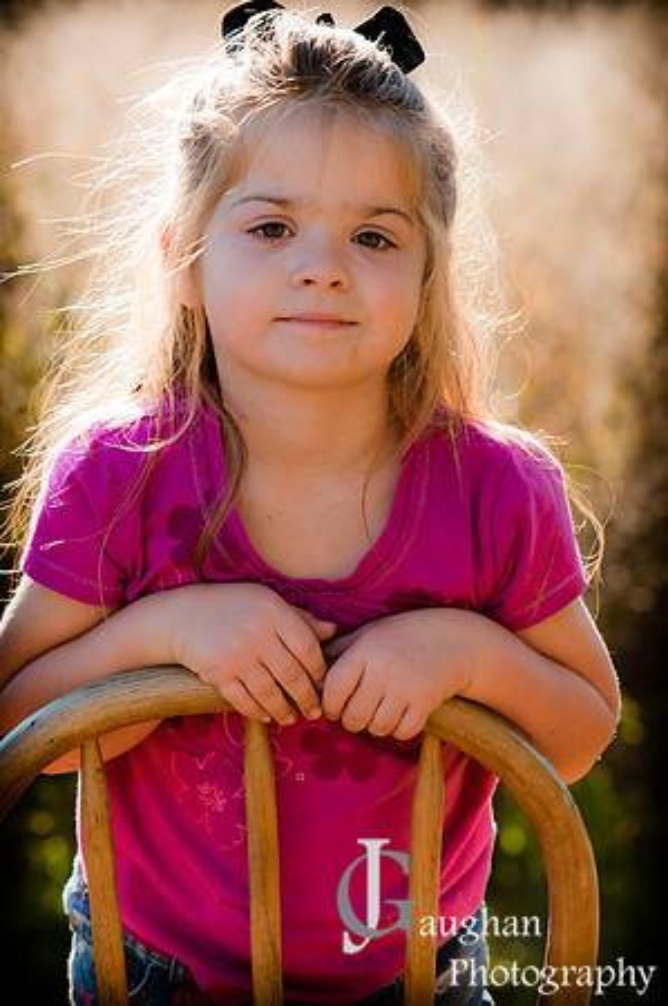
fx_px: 5230
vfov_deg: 11.0
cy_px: 503
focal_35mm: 188
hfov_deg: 7.3
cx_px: 334
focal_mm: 125
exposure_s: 1/640
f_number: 4.5
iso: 640
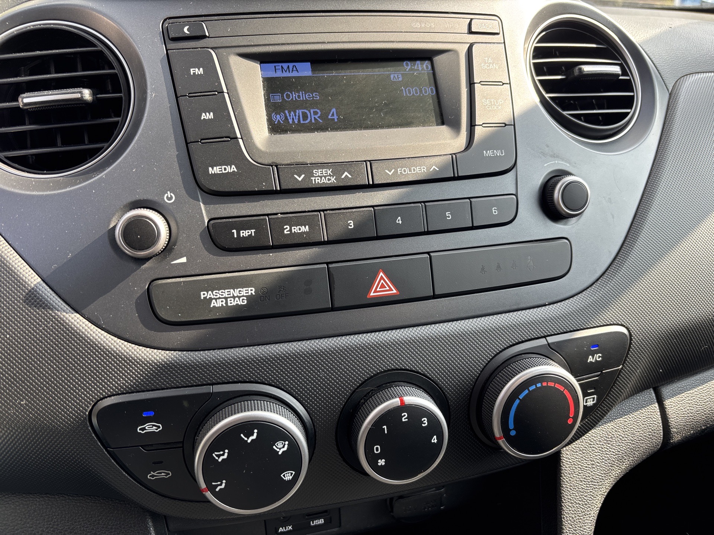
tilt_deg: -24.6
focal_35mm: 26
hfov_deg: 67.3
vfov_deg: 53.1
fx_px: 536
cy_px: 268
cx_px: 357
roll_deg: -2.0
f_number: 1.6
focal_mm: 5.96
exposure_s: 1/176
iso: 40
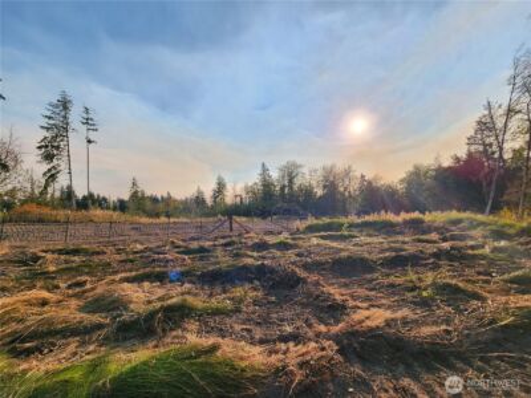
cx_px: 266
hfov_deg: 106.2
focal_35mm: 13
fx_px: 199
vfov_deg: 89.9
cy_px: 199
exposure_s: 1/2820
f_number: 2.2
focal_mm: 2.2
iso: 50
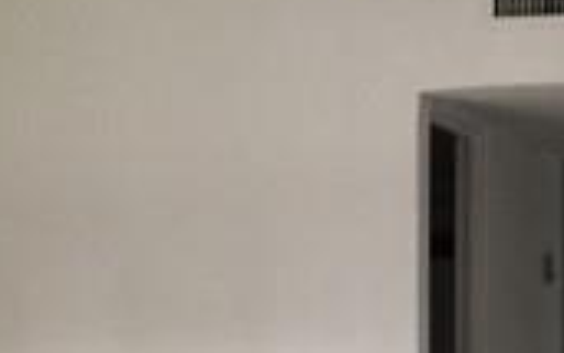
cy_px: 531
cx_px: 383
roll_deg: -0.2
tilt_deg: -8.4
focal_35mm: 115
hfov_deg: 18.1
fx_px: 1768
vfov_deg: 11.0
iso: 160
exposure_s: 1/30
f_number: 2.2
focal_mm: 4.15
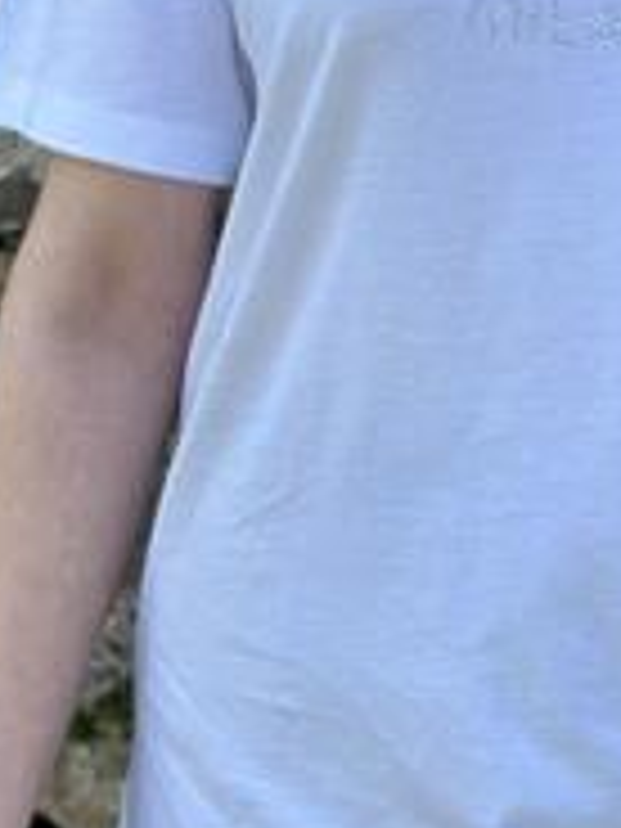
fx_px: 3253
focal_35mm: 136
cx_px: 536
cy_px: 320
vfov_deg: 14.5
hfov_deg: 10.9
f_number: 1.78
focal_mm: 6.86
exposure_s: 1/1357
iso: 80
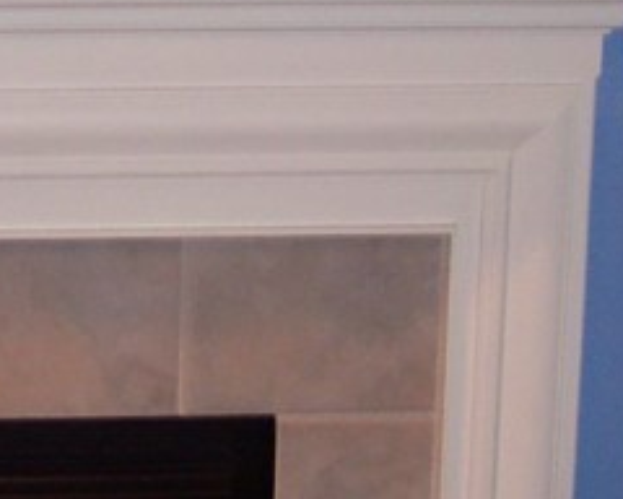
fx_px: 2913
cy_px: 211
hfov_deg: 11.8
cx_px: -236
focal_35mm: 158
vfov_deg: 9.8
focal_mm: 8
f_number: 2.8
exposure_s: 1/30
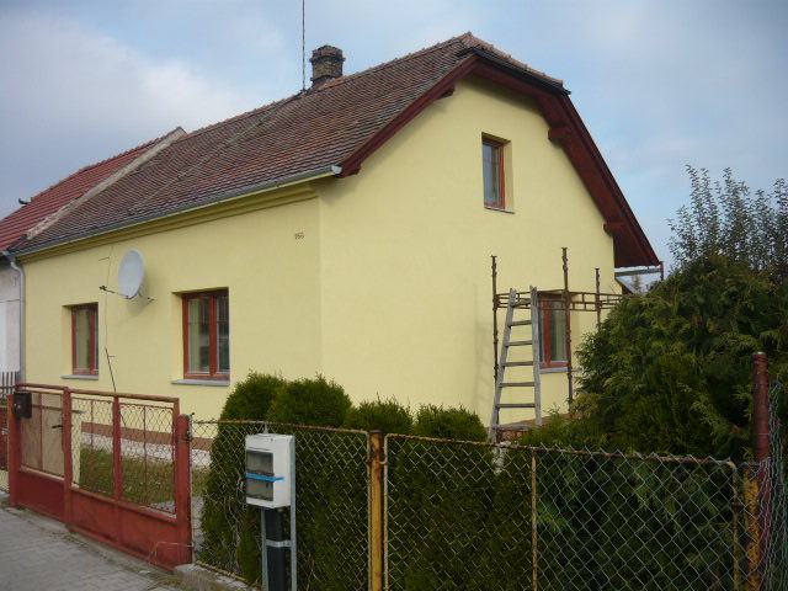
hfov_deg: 55.4
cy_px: 296
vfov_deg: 42.9
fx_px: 751
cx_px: 394
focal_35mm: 33
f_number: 2.8
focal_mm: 5.5
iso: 100
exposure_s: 1/800
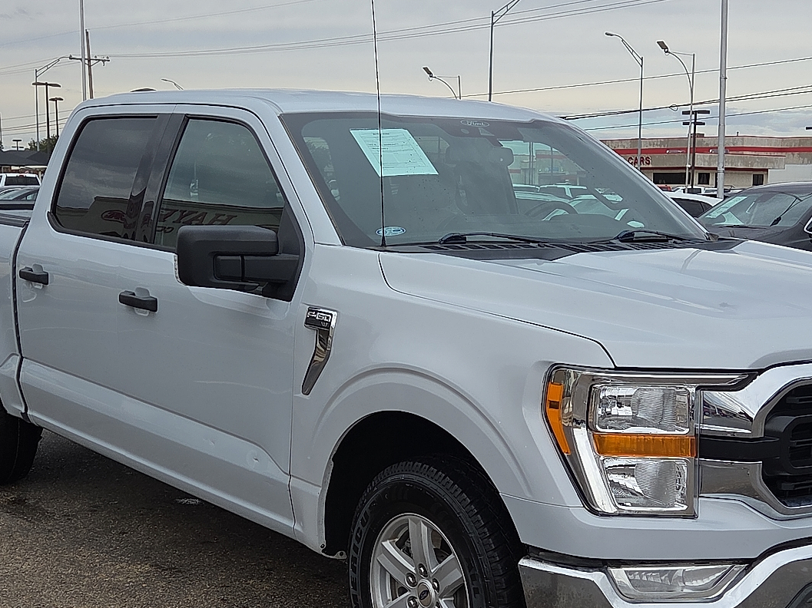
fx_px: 1243
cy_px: 378
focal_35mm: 53
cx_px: 469
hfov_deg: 36.1
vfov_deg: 27.4
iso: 76
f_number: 1.8
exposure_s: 1/3333
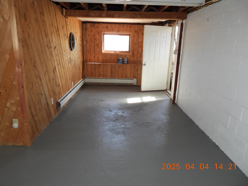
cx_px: 124
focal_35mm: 24
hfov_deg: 71.6
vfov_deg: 56.8
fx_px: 172
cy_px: 93
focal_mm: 4.3
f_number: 2.8
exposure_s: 1/30
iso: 160
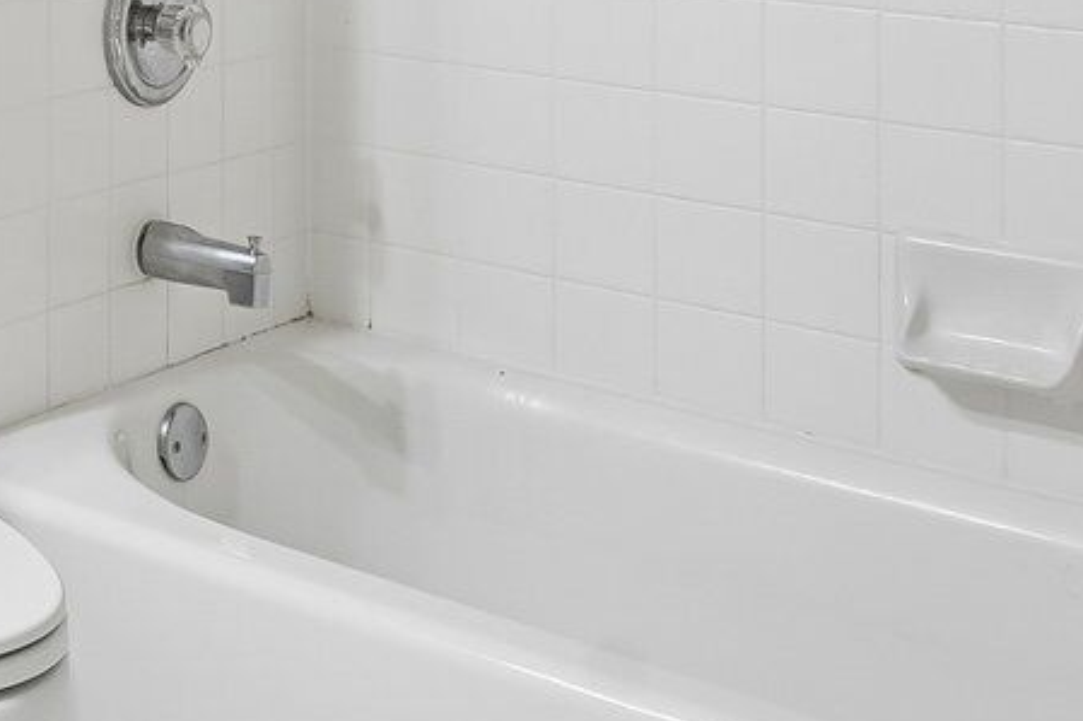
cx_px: -420
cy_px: -356
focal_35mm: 73
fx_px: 2195
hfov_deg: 23.6
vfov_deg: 16.9
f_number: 6.3
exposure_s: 1/4
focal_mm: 16
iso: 320
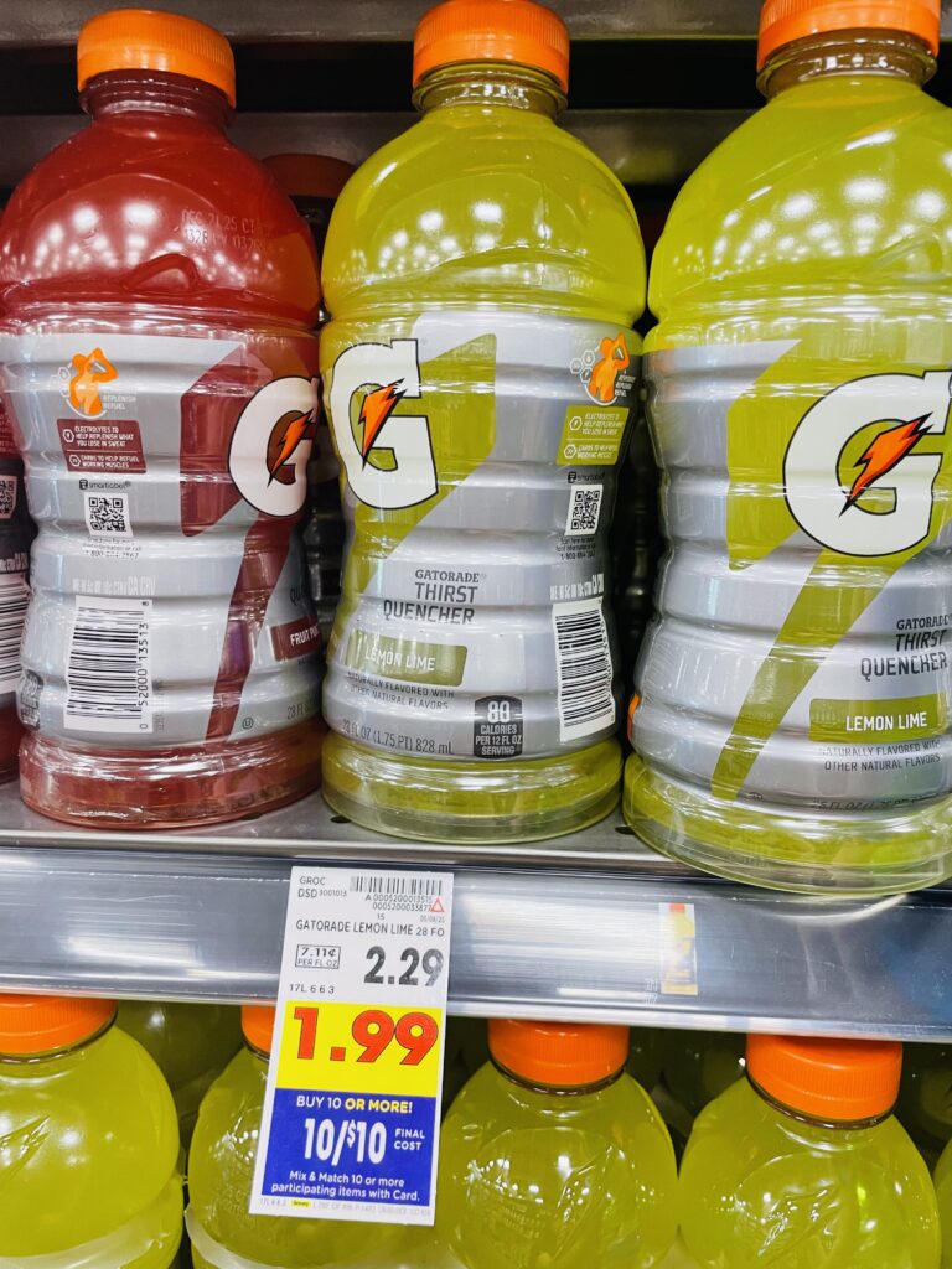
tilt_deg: -10.4
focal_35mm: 26
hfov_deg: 53.1
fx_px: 953
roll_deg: -0.9
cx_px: 476
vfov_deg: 67.3
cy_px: 634
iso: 100
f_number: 1.6
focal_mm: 4.2
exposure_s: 1/60
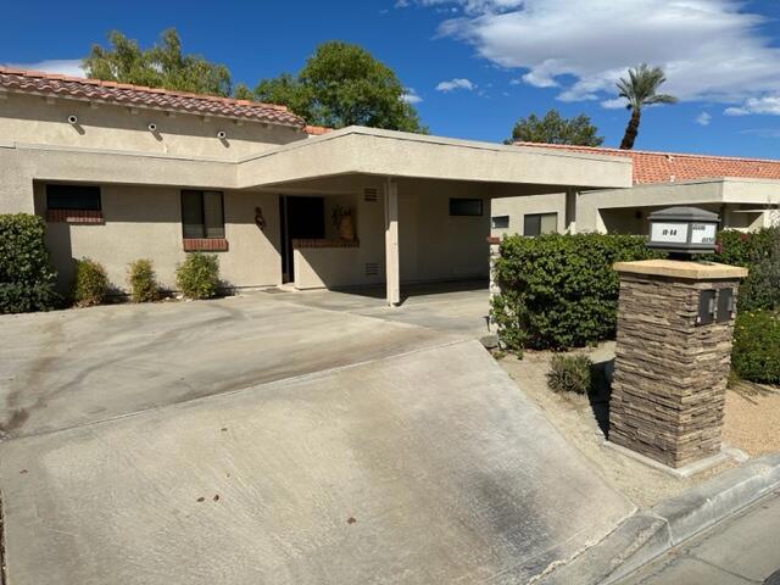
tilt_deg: -4.8
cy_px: 292
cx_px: 390
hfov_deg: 71.6
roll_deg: +0.3
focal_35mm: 24
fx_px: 541
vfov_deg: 56.8
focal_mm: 6.86
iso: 80
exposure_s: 1/8929
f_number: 1.78
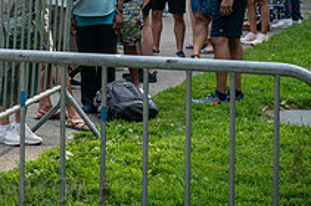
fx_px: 1164
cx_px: 12
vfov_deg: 9.9
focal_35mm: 135
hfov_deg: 15.0
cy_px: -60
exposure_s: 1/500
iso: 640
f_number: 4.5
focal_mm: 49
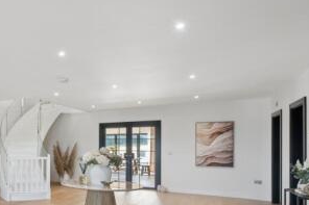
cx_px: -3
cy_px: 149
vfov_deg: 41.3
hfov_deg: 49.0
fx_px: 266
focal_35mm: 31
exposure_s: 1/4
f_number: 10
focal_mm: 14
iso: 100
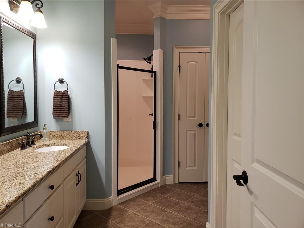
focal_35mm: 26
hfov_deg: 67.3
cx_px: 152
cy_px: 114
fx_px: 228
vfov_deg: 53.1
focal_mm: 4.3
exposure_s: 1/60
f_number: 2.4
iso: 250
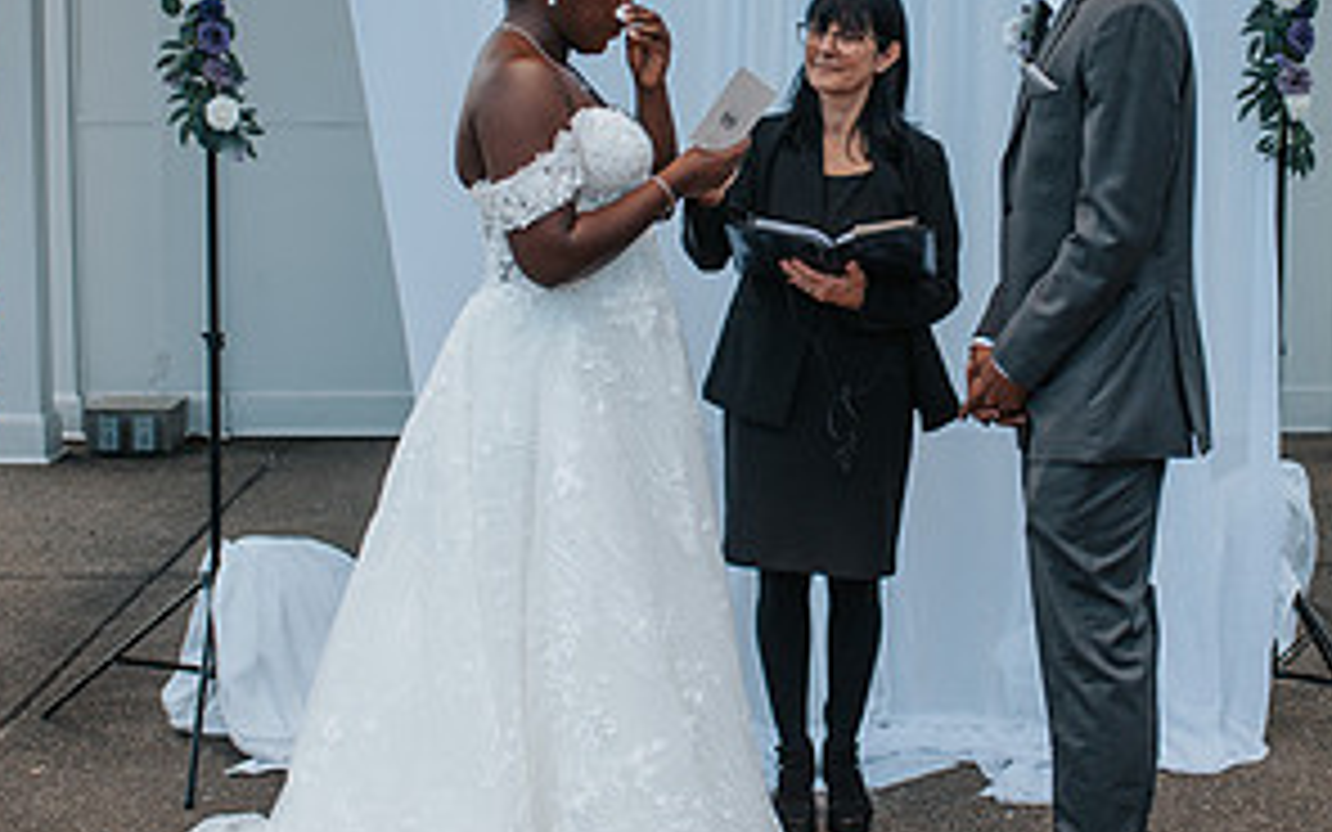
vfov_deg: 18.0
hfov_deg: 28.5
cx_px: 829
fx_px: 2614
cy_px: 275
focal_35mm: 72
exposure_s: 1/1000
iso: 160
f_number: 3.2
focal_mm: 35
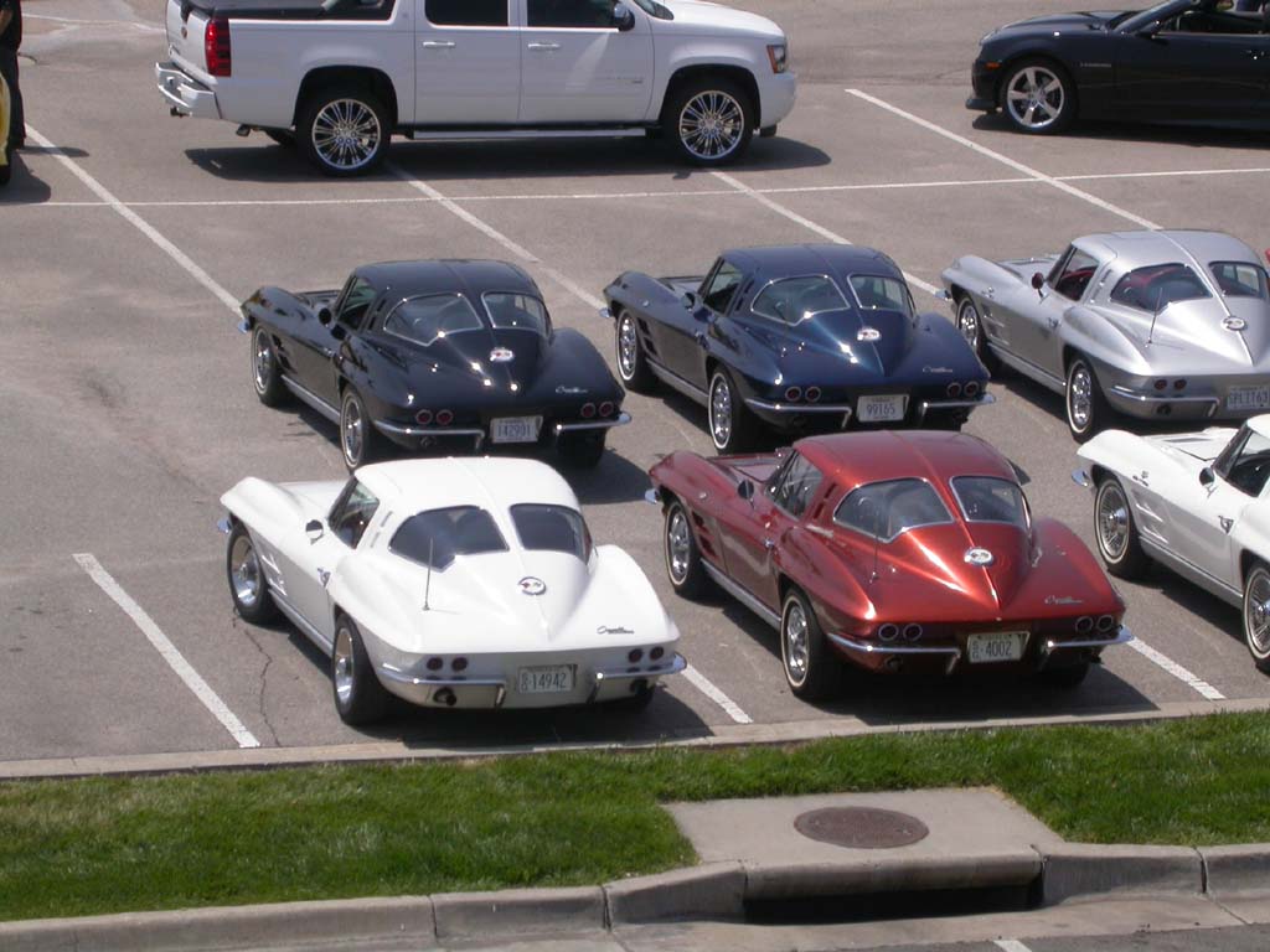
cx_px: 635
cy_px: 476
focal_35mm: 154
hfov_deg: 12.8
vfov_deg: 9.6
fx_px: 5650
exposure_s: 1/403
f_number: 8.2
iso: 100
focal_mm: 32
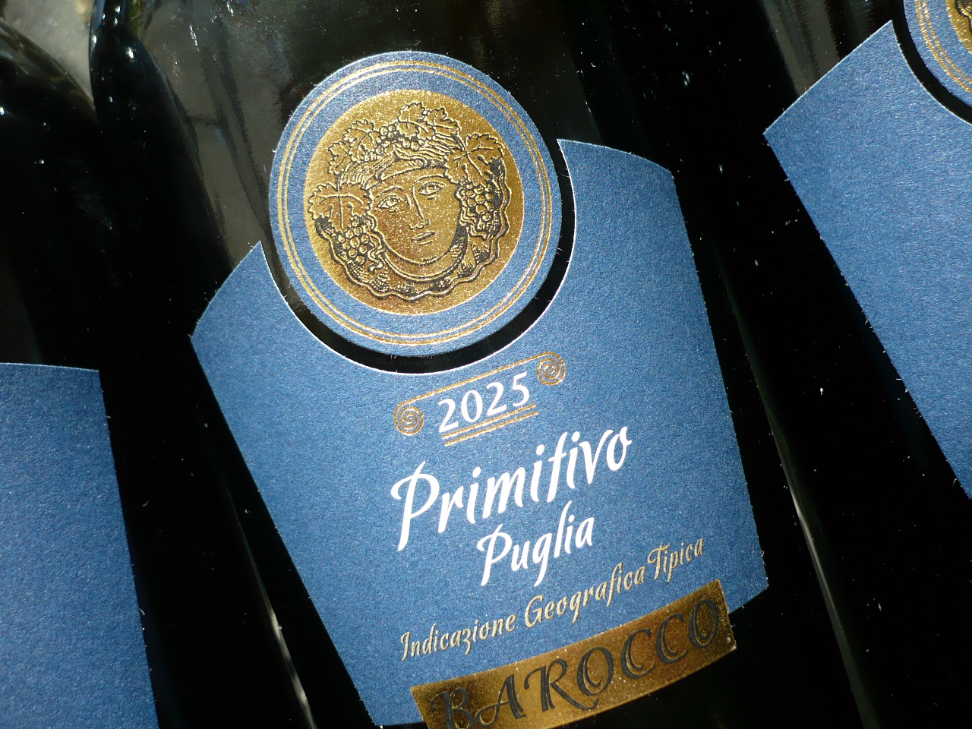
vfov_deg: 40.7
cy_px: 364
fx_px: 983
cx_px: 486
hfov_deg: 52.6
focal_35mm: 35
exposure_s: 1/320
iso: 100
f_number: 2.8
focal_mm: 5.8
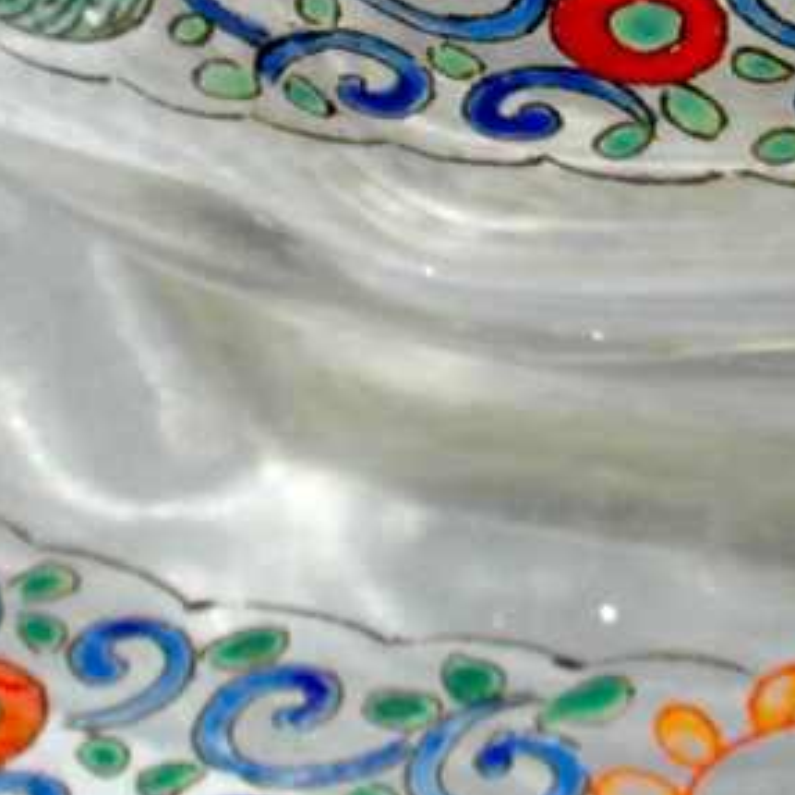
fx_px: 5950
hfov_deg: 7.6
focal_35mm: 229
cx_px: 449
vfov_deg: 7.6
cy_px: -72
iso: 80
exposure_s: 1/500
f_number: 6
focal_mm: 10.2
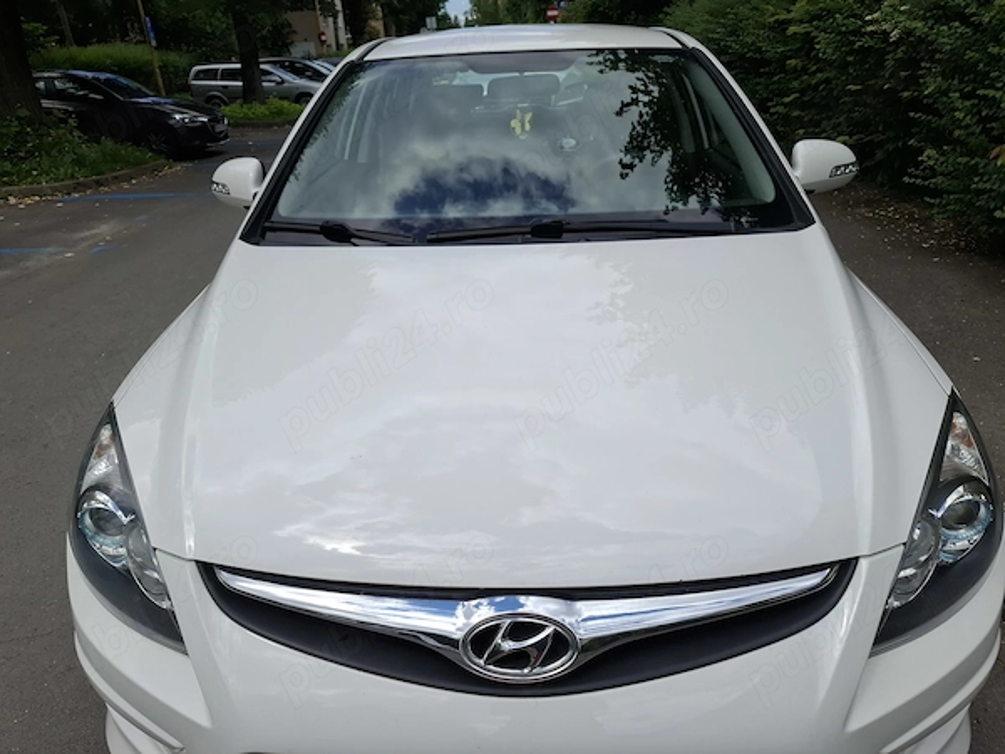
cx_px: 502
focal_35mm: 23
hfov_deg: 73.9
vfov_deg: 58.9
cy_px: 377
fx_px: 668
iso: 50
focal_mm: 5.54
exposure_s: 1/2387
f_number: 1.8
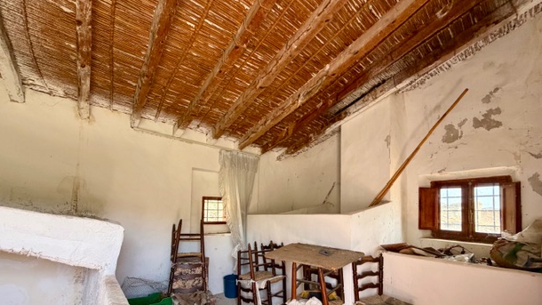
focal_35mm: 16
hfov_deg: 99.4
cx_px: 267
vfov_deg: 65.7
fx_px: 230
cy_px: 197
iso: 200
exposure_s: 1/121
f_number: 2.2
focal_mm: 2.22
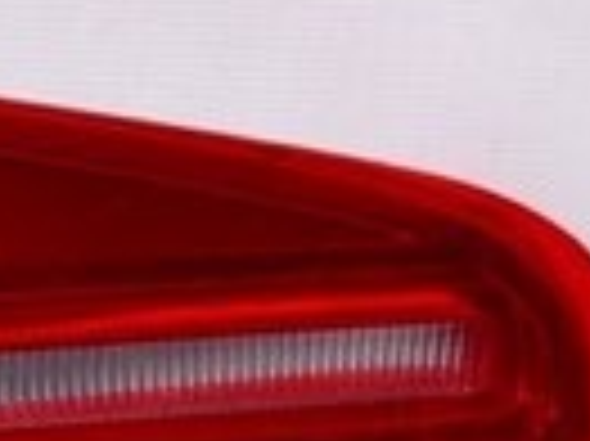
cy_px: 1060
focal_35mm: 294
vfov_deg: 4.9
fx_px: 5006
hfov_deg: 6.6
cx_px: -491
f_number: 8
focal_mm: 26
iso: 1600
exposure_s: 1/200
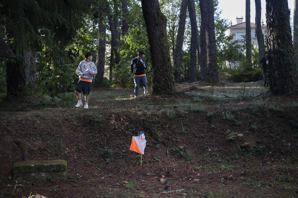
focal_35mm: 50
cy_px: 99
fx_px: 414
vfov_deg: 27.0
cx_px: 149
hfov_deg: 39.6
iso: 1250
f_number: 4
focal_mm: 50
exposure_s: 1/1000
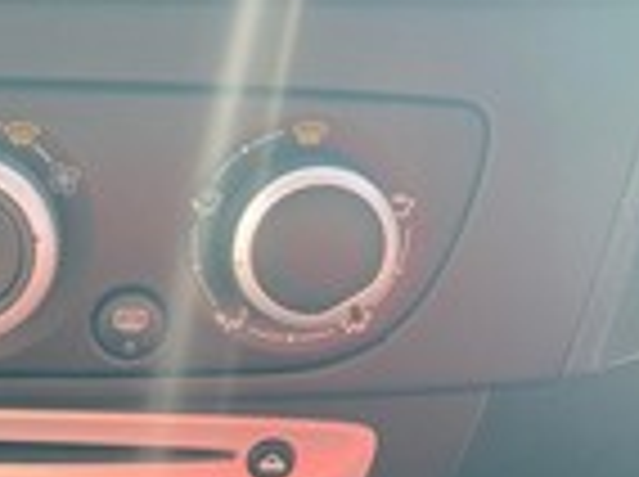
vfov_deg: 21.1
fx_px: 1272
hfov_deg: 26.2
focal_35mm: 69
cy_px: 356
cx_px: -45
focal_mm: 3.99
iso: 32
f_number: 1.8
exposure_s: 1/120
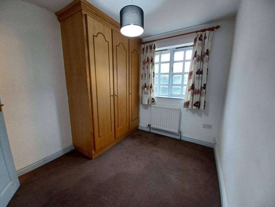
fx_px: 103
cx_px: 138
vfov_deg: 89.9
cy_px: 104
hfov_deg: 106.2
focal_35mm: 13
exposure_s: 1/50
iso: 100
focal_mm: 1.42
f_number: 2.2
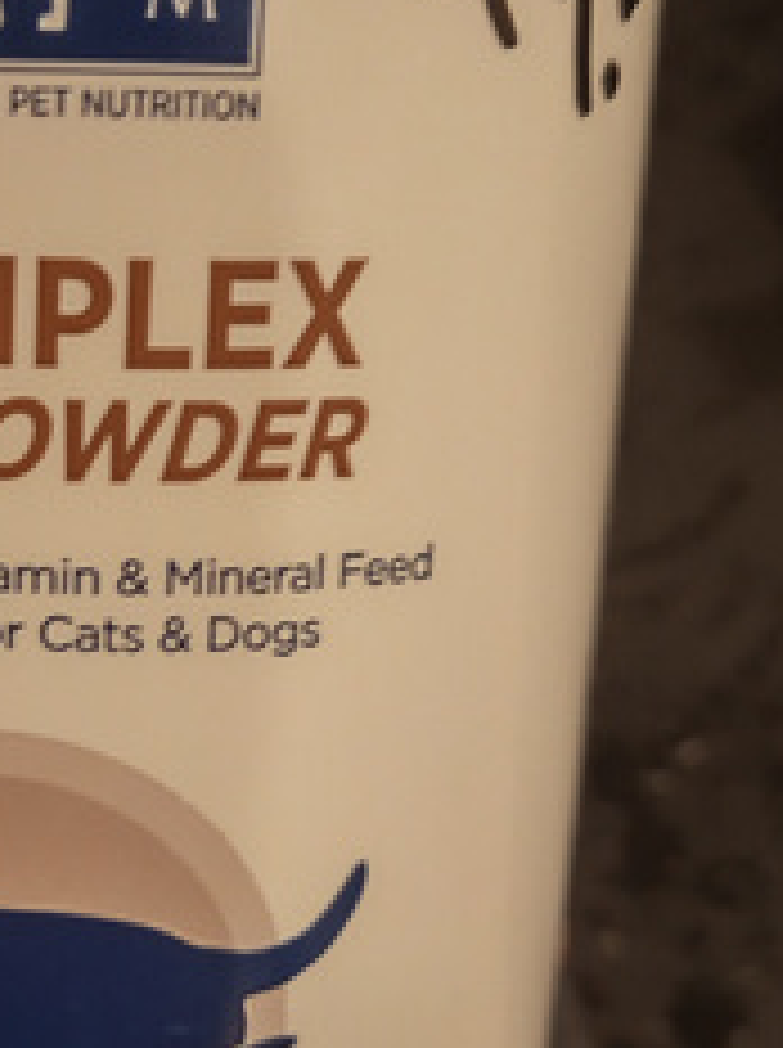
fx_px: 1300
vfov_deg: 43.9
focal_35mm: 43
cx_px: -11
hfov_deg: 30.9
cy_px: 486
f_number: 2
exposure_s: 1/25
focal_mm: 3.52
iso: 484
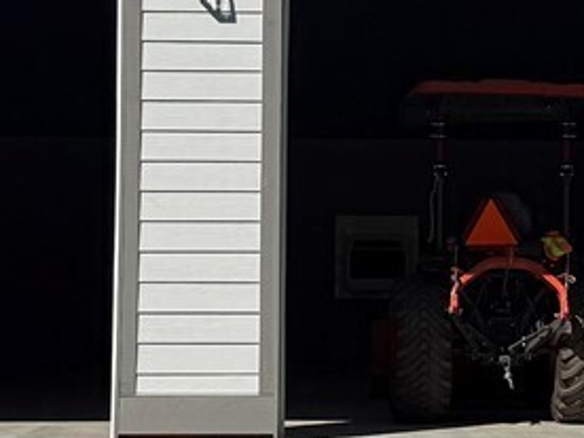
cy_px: 74
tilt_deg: +4.8
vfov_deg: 10.6
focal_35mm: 139
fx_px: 2345
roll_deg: -1.0
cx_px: 406
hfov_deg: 14.2
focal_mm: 6.76
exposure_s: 1/9091
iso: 80
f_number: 1.78
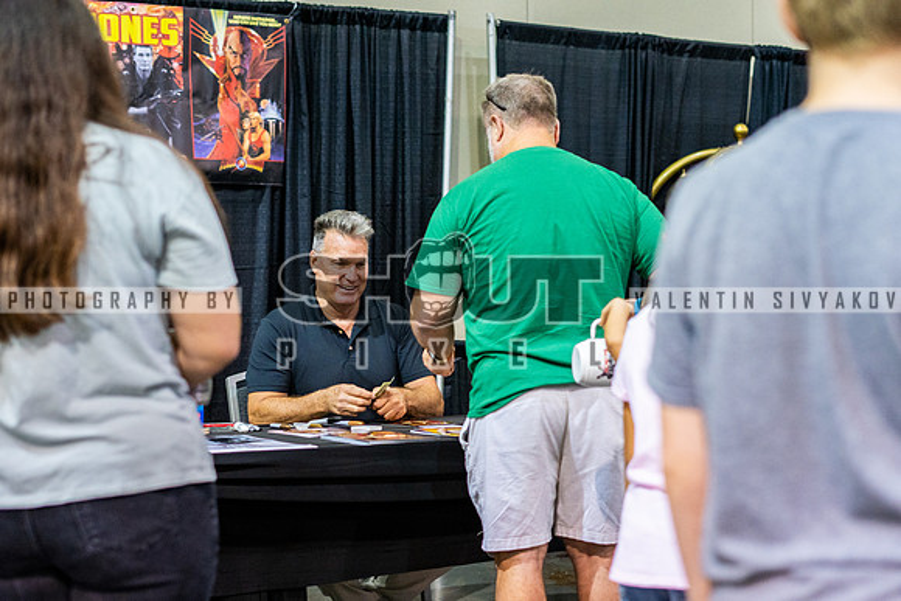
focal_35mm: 62
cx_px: 467
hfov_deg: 32.6
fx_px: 1541
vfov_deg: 22.0
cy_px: 370
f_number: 2.5
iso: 2000
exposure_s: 1/320
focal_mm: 50
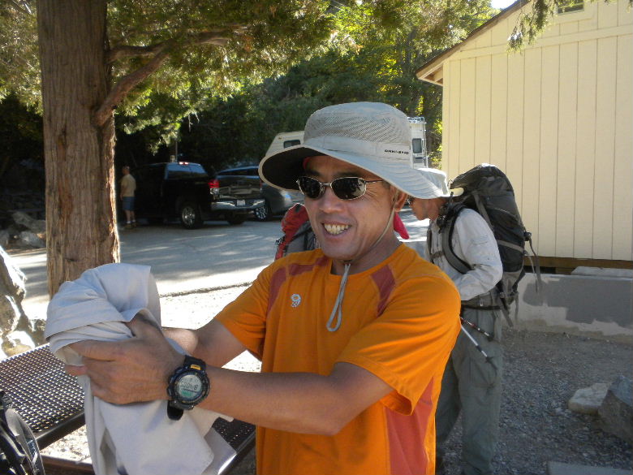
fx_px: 677
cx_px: 316
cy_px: 238
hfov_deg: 50.1
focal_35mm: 37
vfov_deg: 38.7
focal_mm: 6.6
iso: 349
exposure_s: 1/412
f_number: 3.5
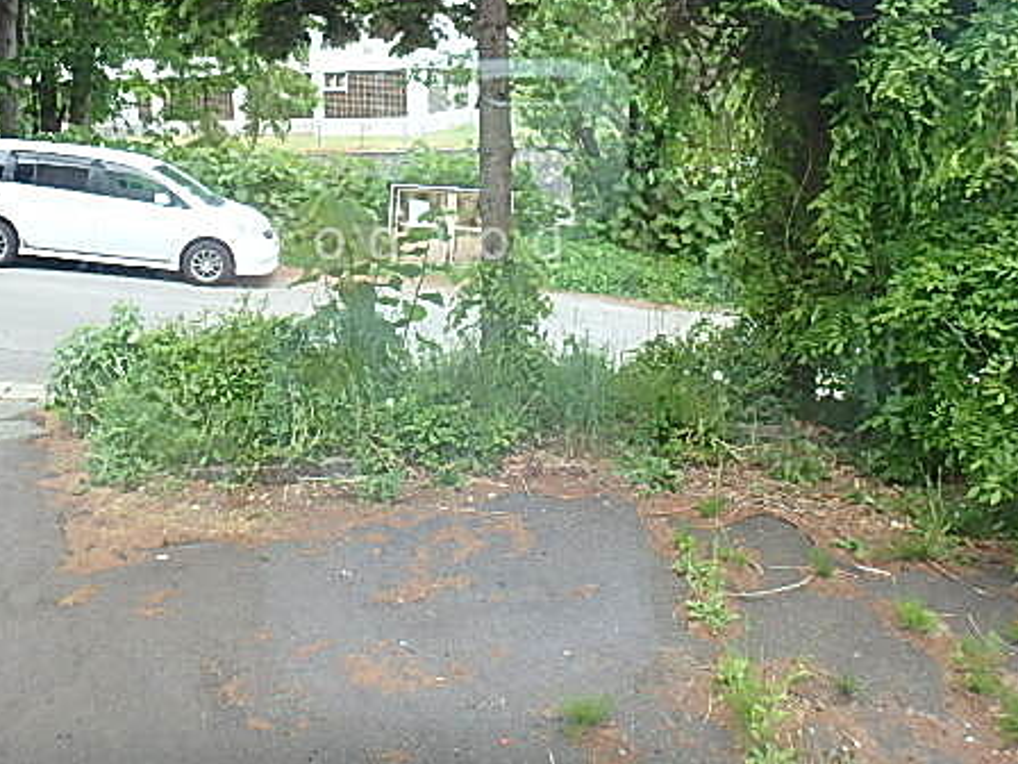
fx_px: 882
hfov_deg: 59.6
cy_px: 239
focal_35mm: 30
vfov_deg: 45.9
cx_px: 418
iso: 125
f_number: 3.5
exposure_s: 1/100
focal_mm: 3.7
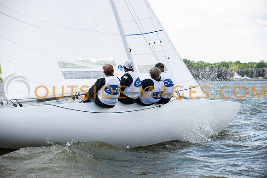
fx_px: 779
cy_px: 89
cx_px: 134
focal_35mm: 105
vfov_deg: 13.0
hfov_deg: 19.5
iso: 320
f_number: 5
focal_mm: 105
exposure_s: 1/1250
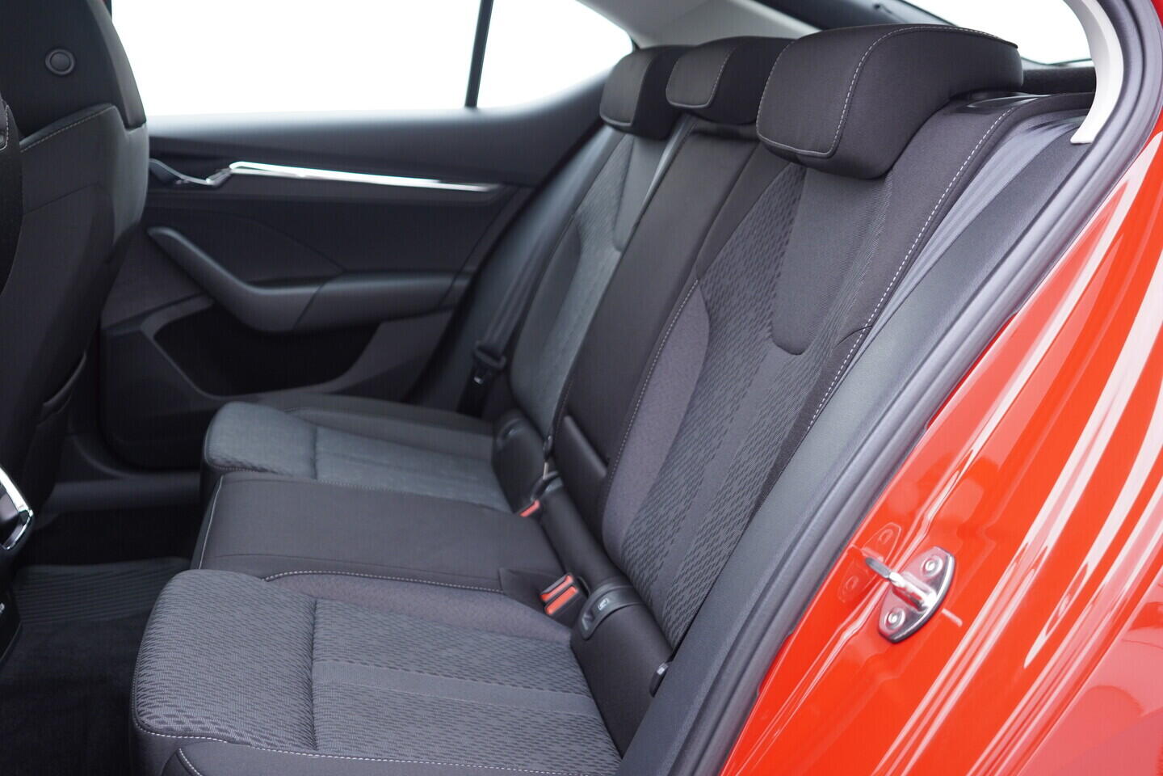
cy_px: 388
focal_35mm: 36
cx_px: 582
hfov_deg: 53.1
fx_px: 1163
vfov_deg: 36.9
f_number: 2.8
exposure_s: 1/40
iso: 320
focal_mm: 24
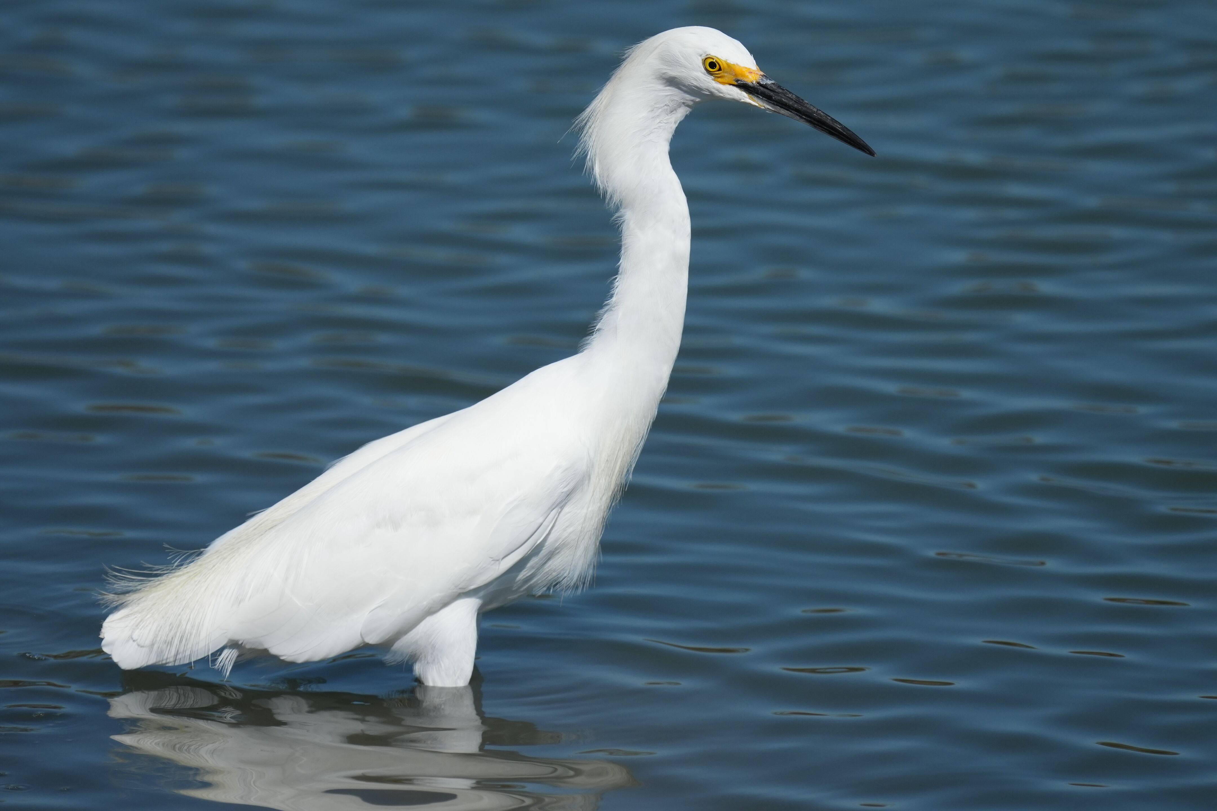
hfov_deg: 2.5
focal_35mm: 840
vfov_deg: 1.6
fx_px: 28394
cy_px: 406
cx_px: 608
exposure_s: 1/2500
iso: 400
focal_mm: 560
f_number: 6.3
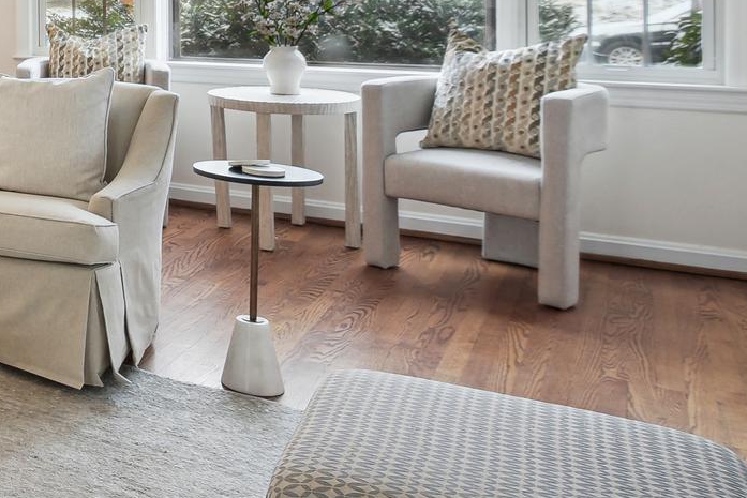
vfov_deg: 27.6
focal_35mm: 47
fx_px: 975
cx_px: -308
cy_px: 51
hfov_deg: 29.7
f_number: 8
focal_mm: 16
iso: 400
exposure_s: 1/6
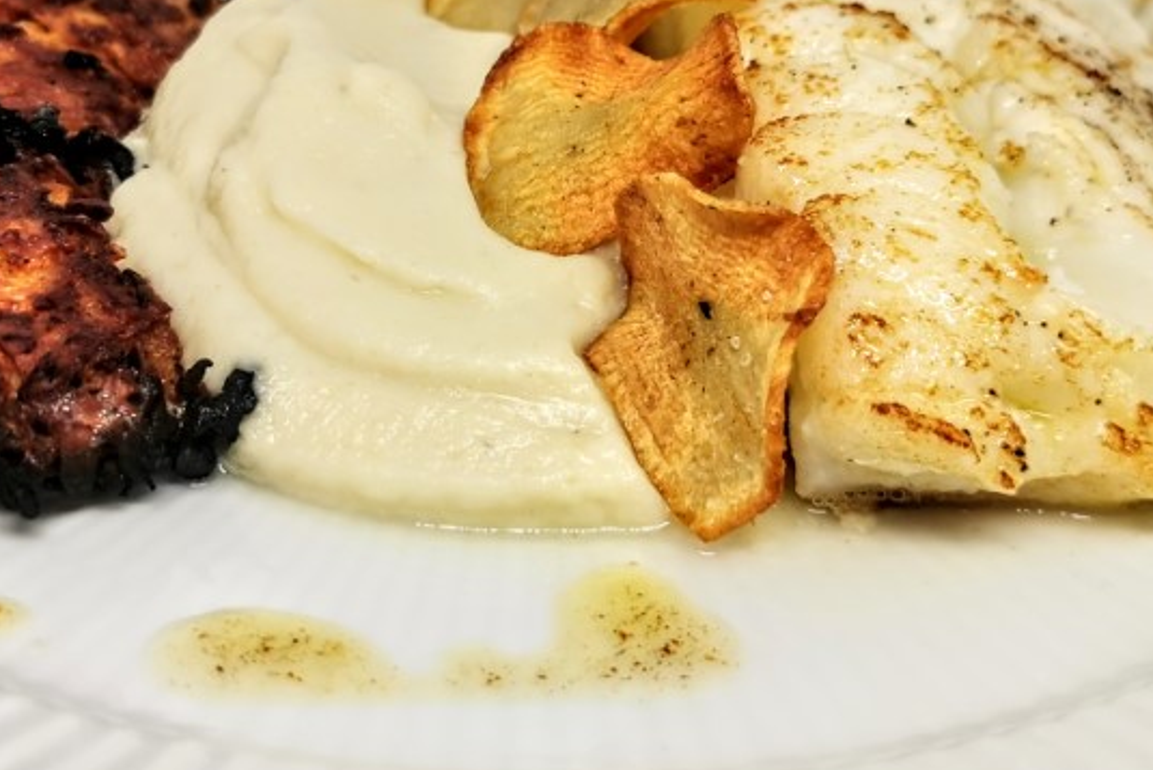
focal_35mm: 56
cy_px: 276
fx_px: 1794
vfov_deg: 24.1
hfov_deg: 35.6
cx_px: 567
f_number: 1.6
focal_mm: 5.56
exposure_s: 1/100
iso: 80
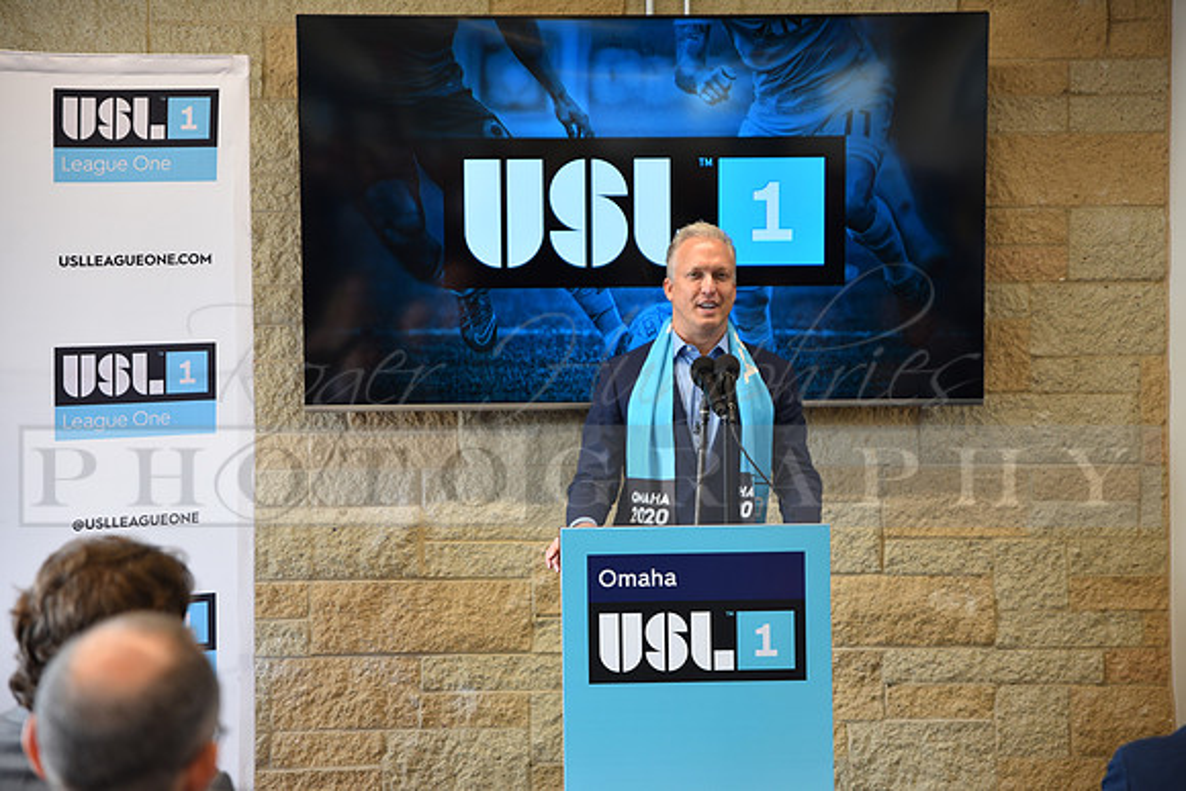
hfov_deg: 28.8
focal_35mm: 70
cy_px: 396
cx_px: 593
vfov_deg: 19.5
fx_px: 2307
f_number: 2.8
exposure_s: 1/60
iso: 400
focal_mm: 70
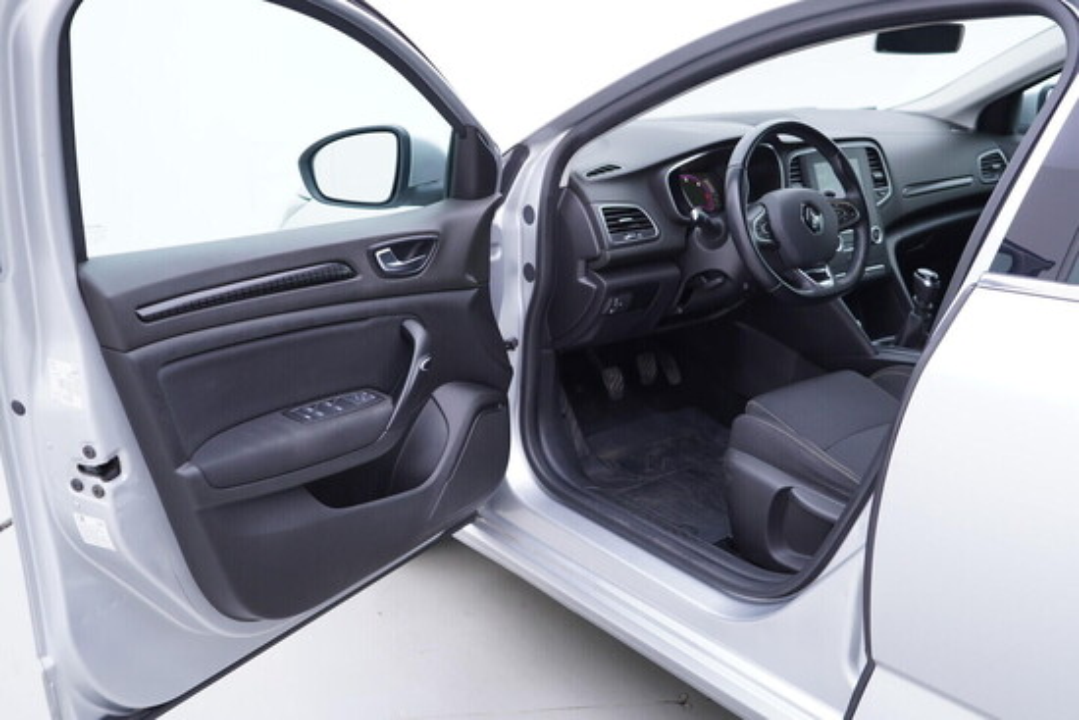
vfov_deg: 36.9
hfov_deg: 53.1
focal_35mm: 36
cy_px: 360
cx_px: 540
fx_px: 1079
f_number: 2.8
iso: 125
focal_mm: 24
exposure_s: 1/40
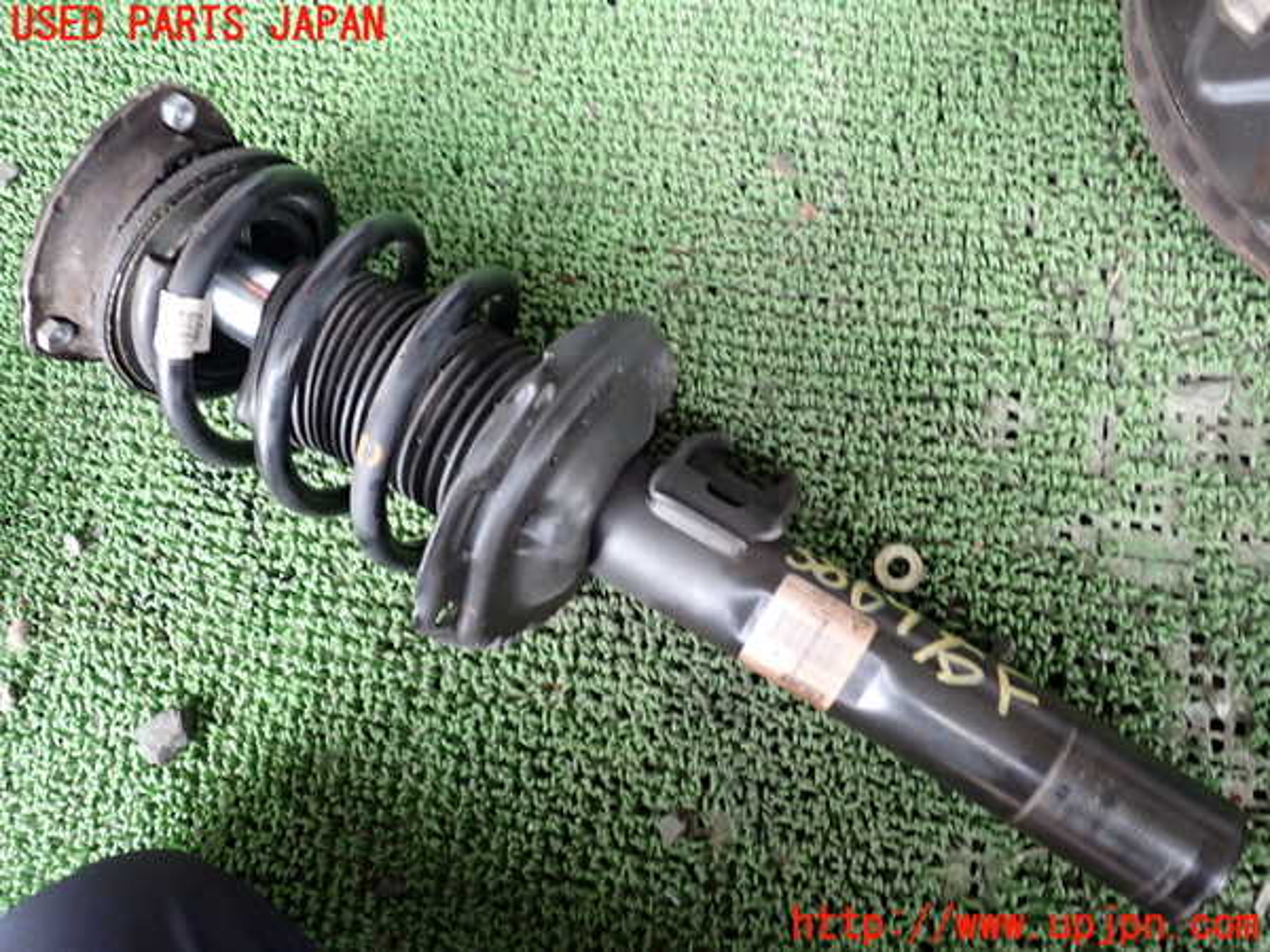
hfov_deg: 60.0
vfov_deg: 46.8
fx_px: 1101
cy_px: 476
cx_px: 635
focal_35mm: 30
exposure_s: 1/30
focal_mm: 5.4
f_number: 2.3
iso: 250
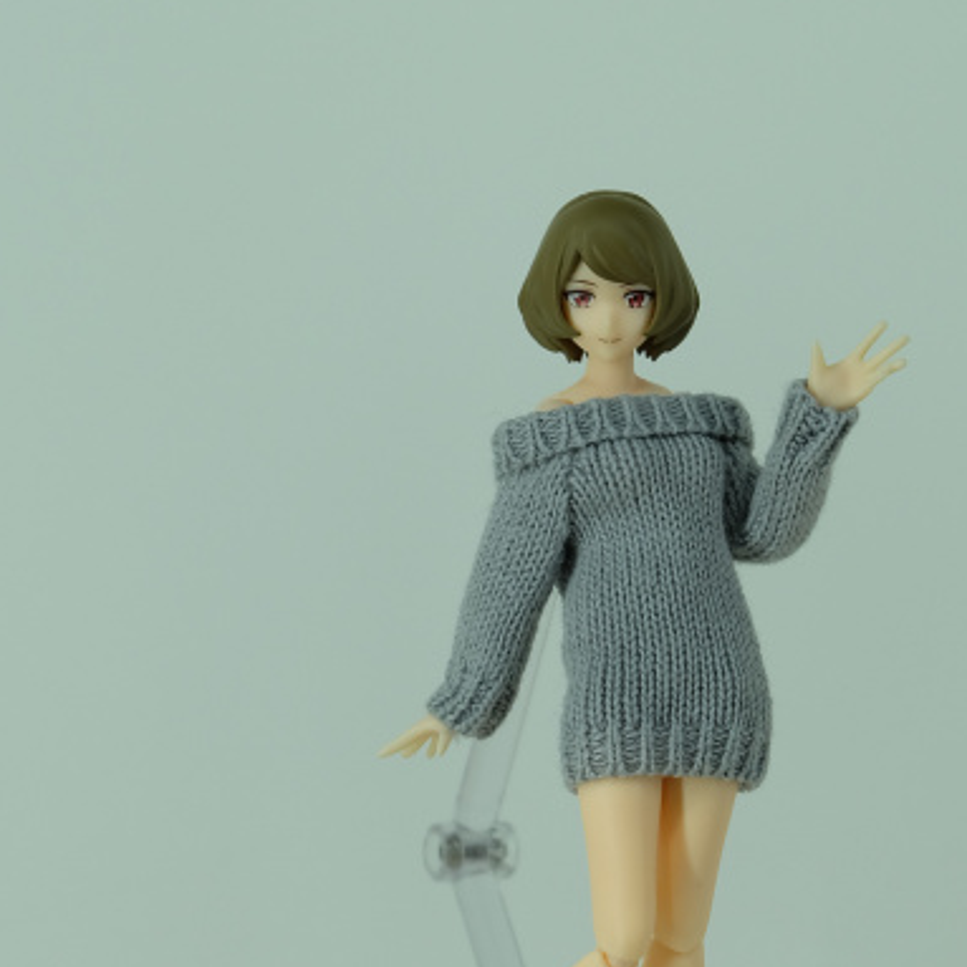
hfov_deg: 13.1
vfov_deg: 13.1
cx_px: 640
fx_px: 4203
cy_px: 629
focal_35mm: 133
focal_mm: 50
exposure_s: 1/125
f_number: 5.6
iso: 500
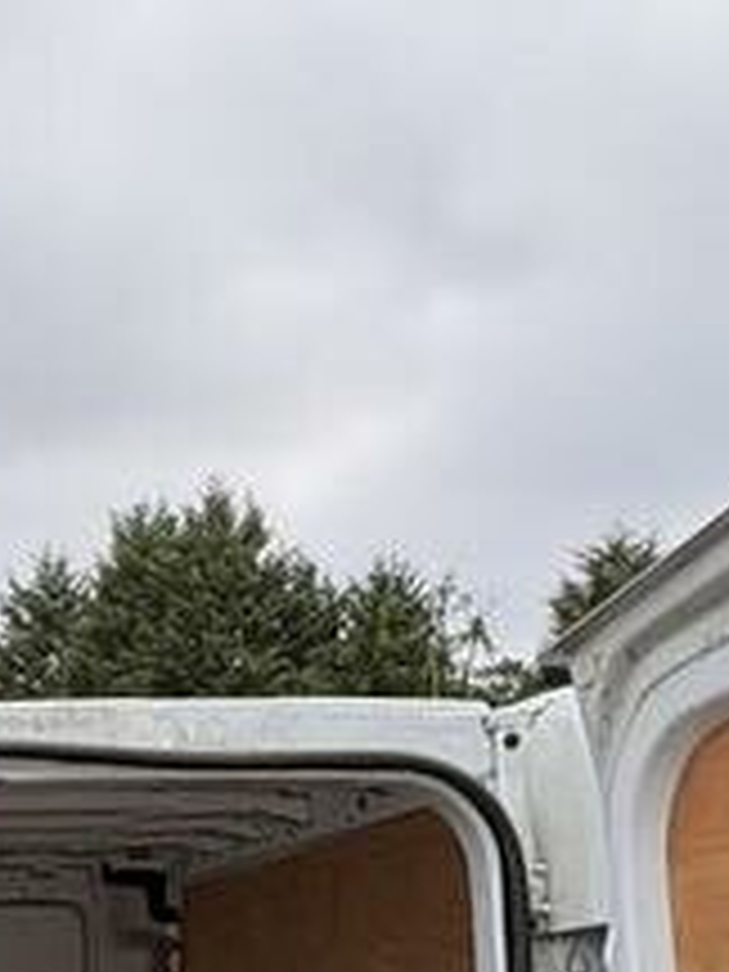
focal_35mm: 58
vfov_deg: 28.6
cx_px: -135
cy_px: 1188
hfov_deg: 23.2
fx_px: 1629
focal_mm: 2.22
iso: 50
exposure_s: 1/756
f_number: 2.2
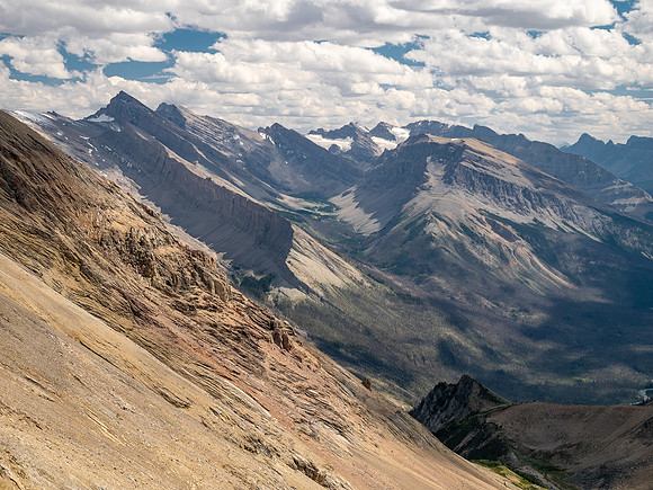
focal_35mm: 60
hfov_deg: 32.2
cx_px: 326
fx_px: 1132
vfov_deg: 24.4
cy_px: 245
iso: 200
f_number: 8
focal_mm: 30
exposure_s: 1/200
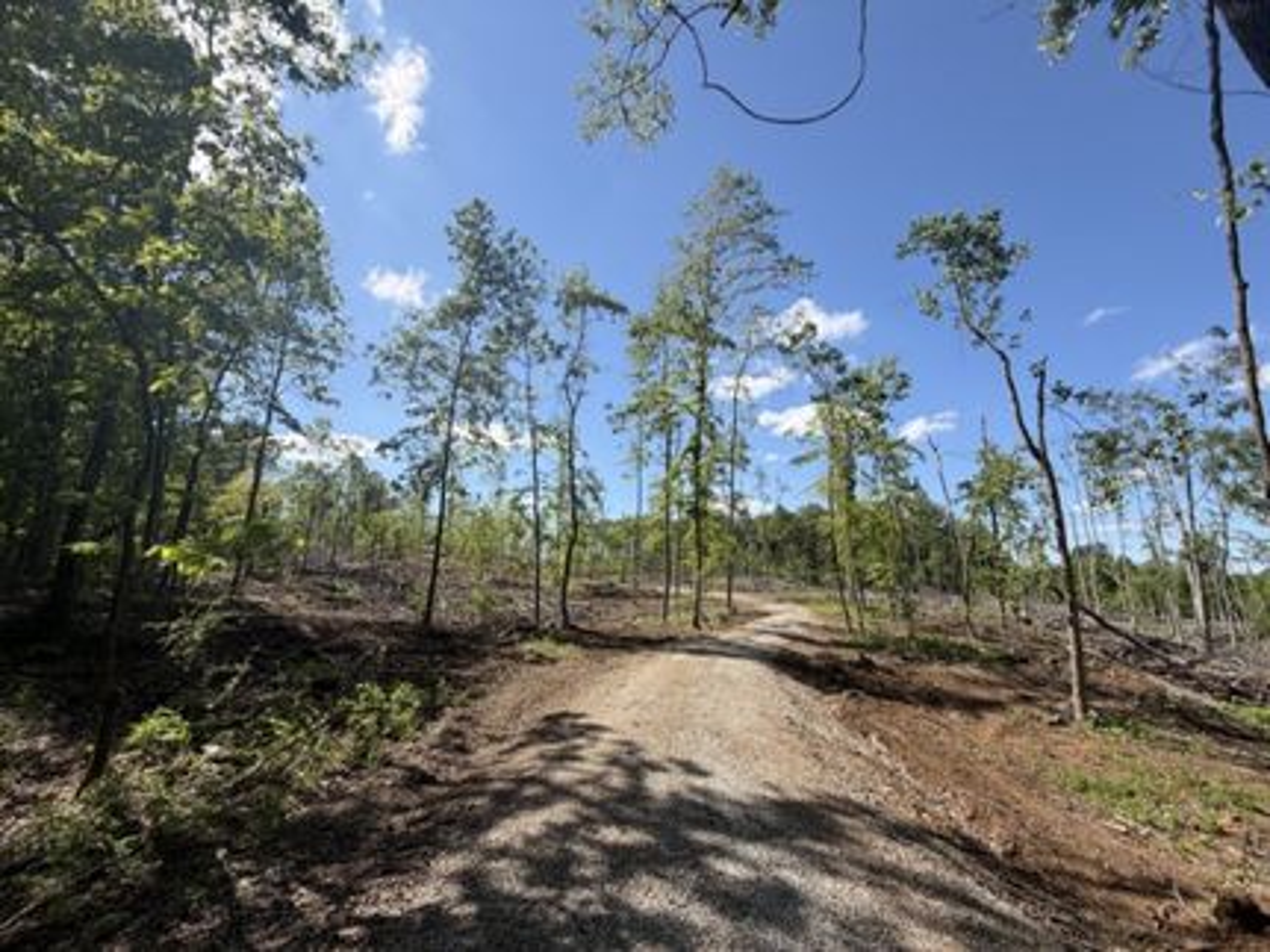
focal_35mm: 14
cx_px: 635
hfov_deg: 102.1
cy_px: 476
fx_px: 513
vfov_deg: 85.6
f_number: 2.2
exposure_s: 1/770
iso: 25
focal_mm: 2.22
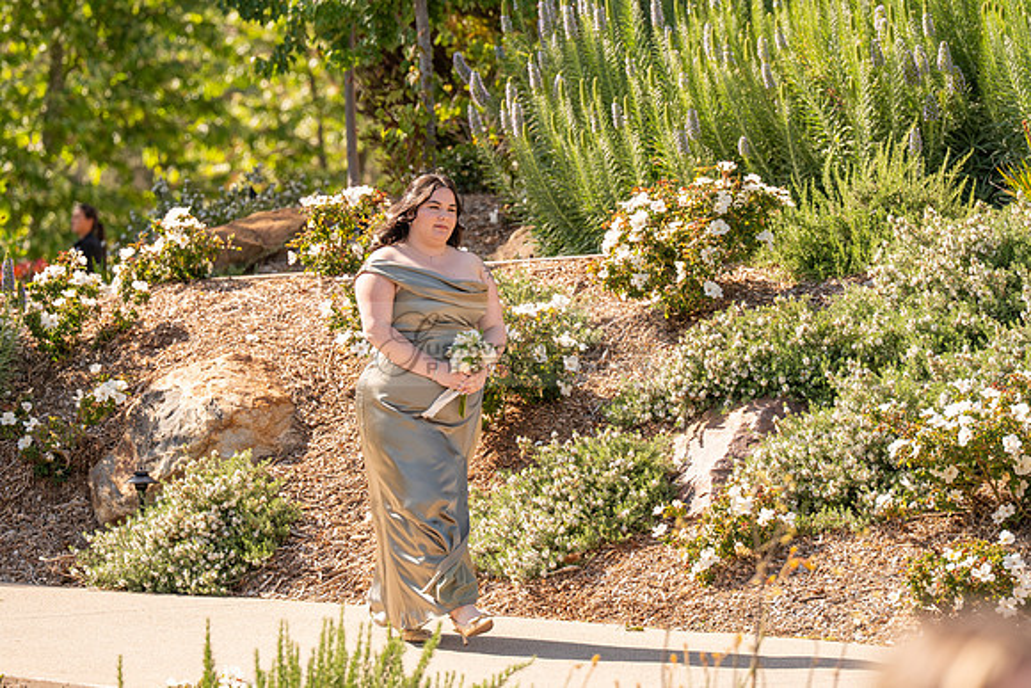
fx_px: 6469
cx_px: 515
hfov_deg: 9.1
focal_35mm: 226
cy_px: 300
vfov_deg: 6.1
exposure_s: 1/800
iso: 200
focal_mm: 200
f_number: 4.5
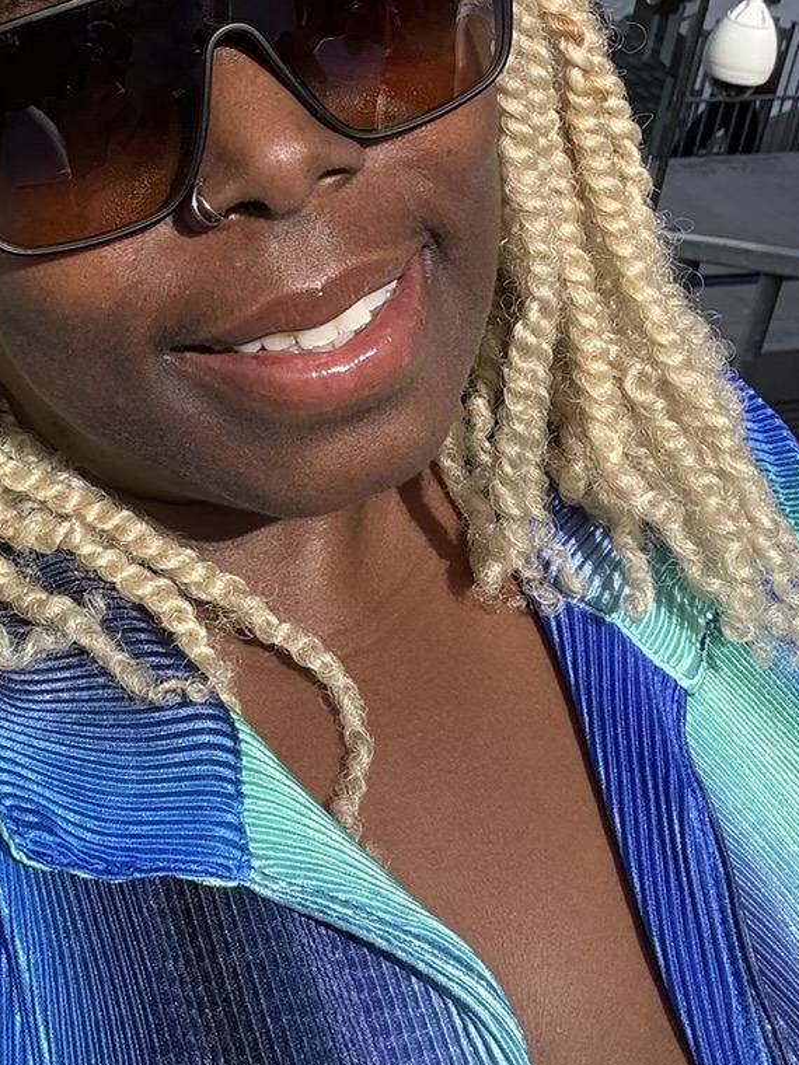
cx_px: 123
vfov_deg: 30.5
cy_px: 221
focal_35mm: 62
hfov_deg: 23.2
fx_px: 1908
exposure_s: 1/964
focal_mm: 2.69
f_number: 1.9
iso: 40
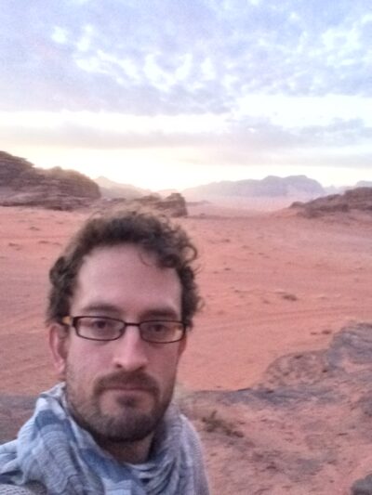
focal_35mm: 33
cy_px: 248
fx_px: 473
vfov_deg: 55.3
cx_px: 186
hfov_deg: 43.0
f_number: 2.4
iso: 1600
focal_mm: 2.15
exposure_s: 1/15
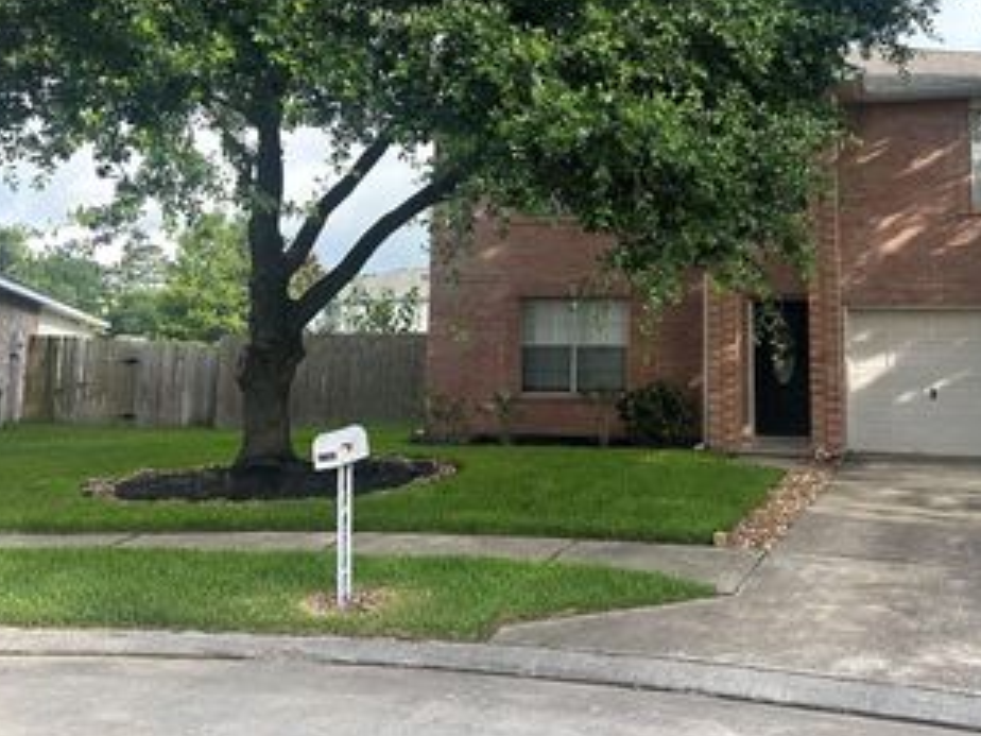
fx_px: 1105
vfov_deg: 36.1
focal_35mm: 39
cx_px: 643
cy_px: 199
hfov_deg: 47.2
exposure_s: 1/971
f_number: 1.78
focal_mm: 6.86
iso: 80
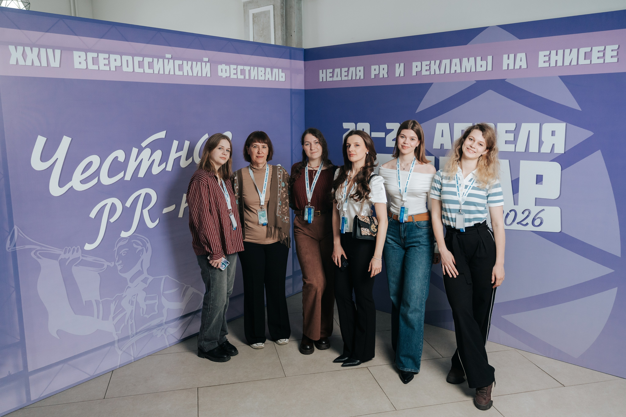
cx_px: 323
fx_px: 523
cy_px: 193
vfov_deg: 43.5
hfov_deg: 61.8
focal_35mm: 30
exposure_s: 1/160
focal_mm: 28
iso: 800
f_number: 2.8
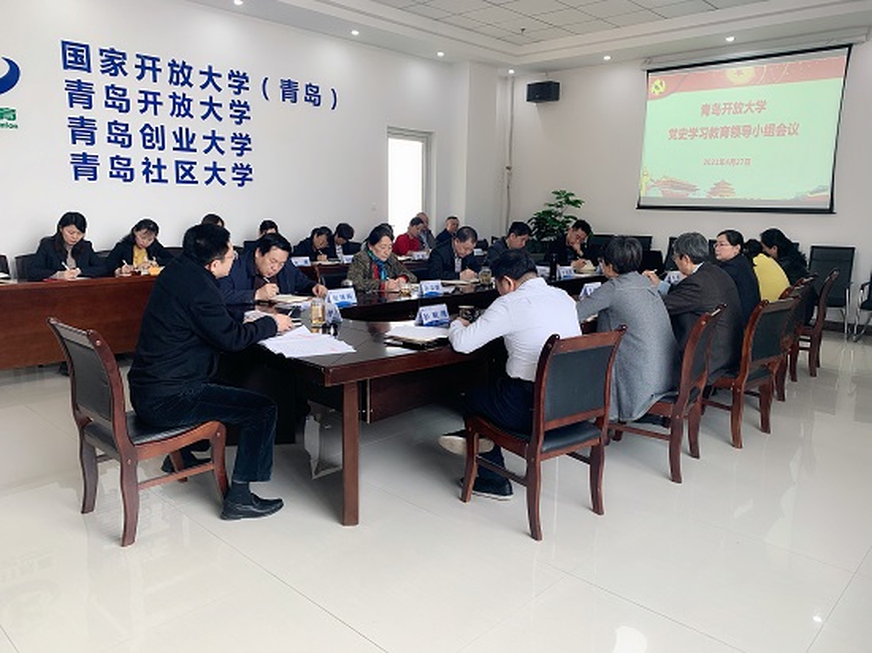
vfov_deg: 53.0
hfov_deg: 67.3
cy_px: 326
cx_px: 436
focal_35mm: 26
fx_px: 655
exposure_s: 1/121
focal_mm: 4.25
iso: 64
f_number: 1.8
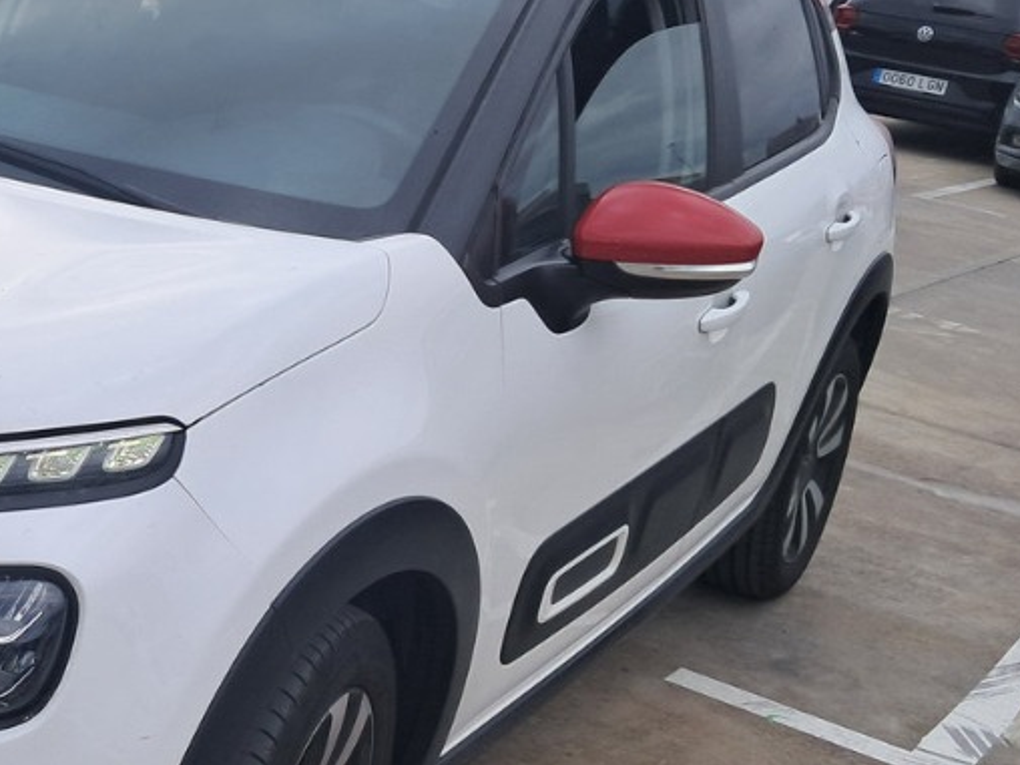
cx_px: 18
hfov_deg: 27.1
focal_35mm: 68
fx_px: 2004
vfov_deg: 21.6
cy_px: 446
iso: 50
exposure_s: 1/304
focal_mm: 4
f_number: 1.8
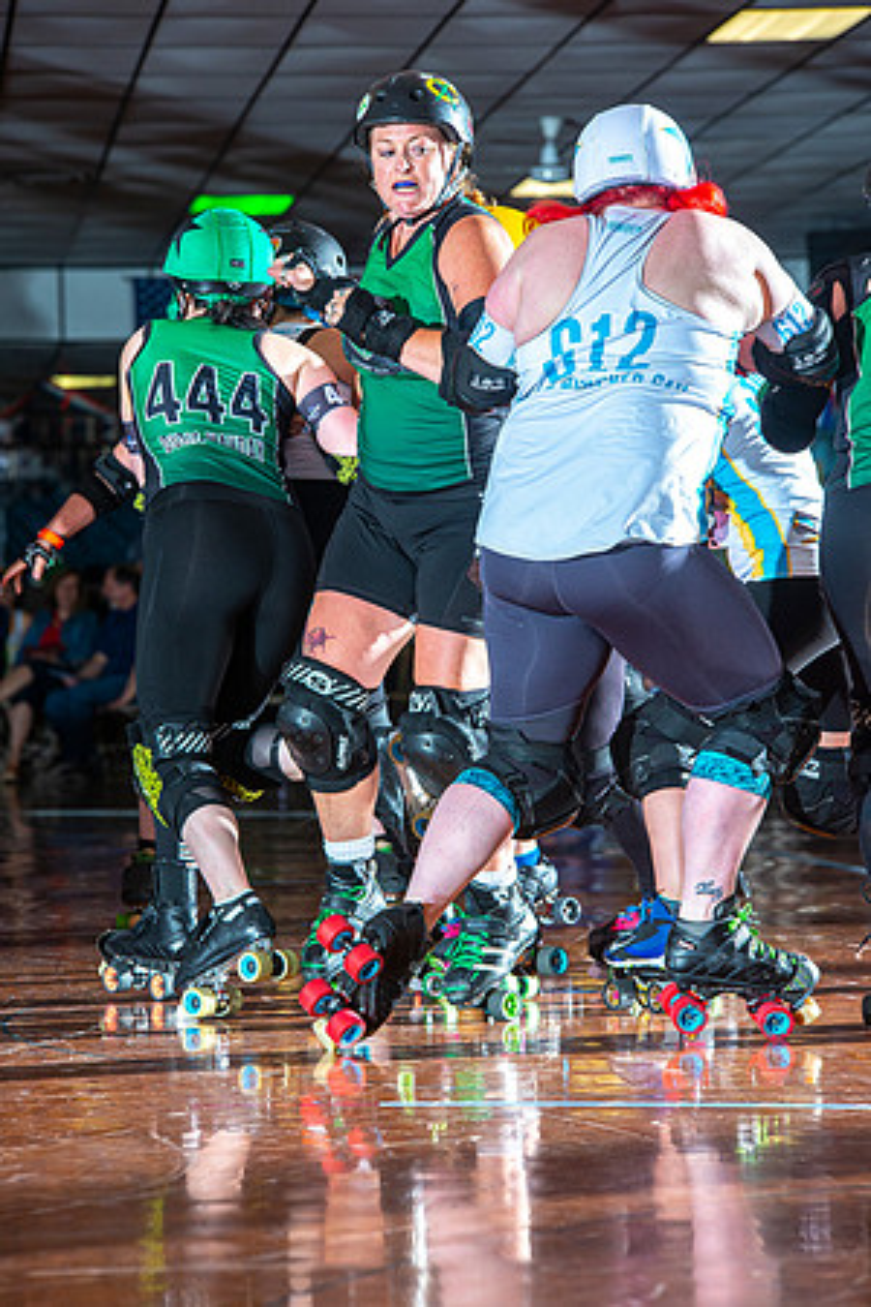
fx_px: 5806
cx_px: 436
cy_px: 654
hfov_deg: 8.6
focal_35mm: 160
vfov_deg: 12.8
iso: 640
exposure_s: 1/160
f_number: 7.1
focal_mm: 160
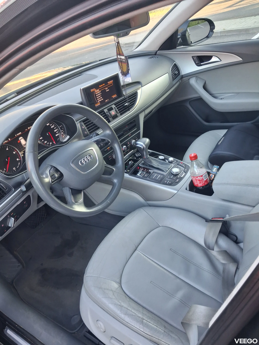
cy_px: 172
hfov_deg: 51.4
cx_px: 130
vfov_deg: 65.3
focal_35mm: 27
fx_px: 269
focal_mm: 4
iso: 200
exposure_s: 1/100
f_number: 1.8
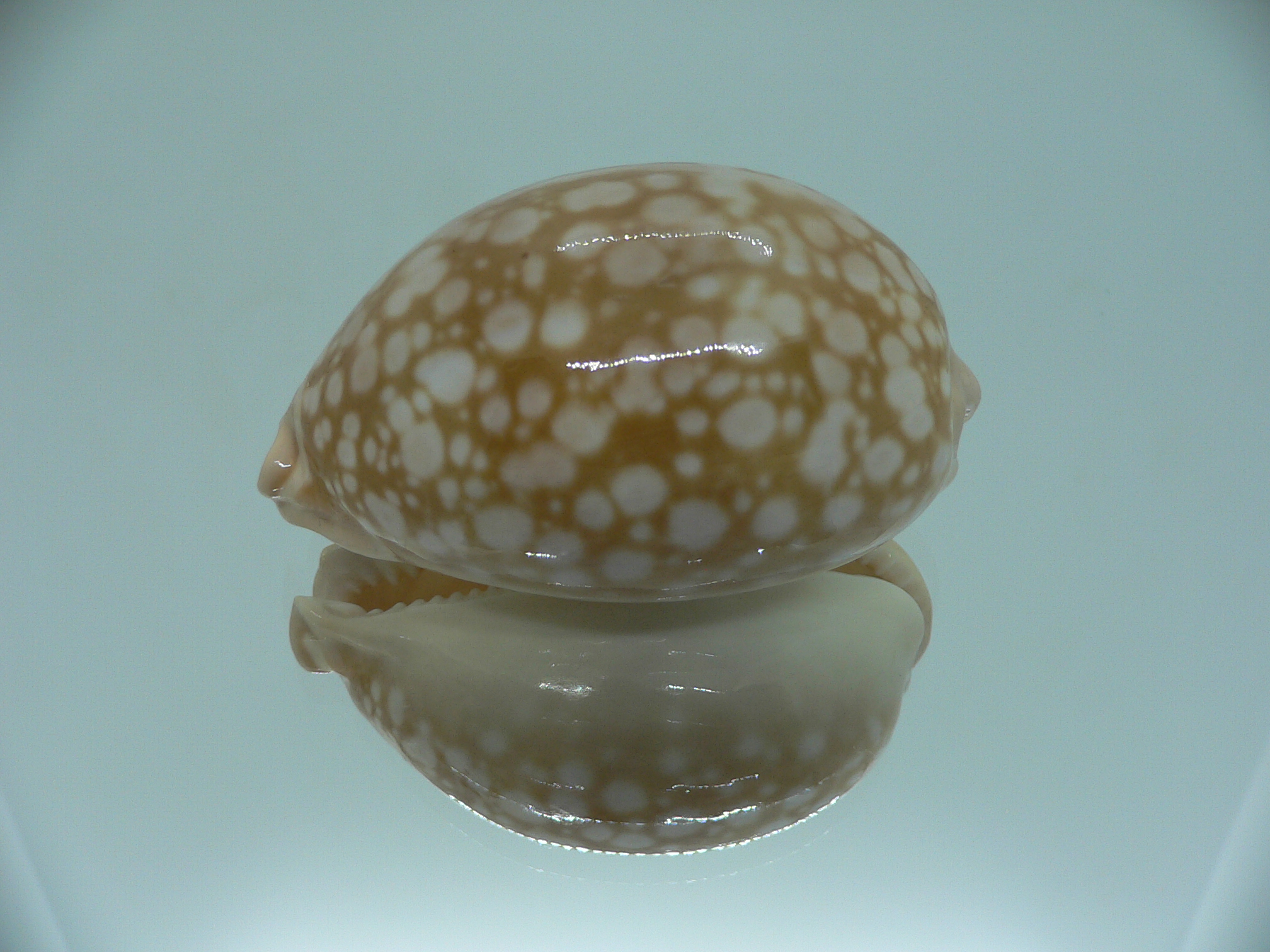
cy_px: 476
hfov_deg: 52.6
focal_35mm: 35
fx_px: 1284
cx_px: 635
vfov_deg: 40.7
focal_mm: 4.6
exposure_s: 1/60
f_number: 2.8
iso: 80
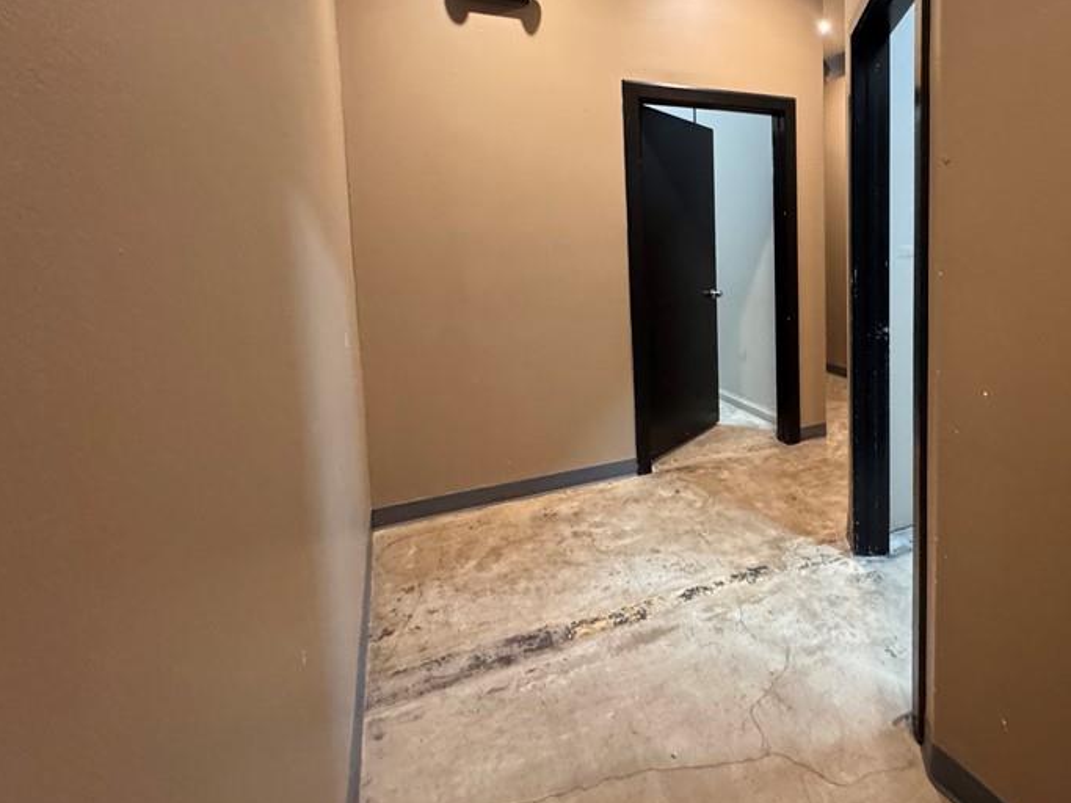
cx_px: 746
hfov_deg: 75.5
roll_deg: +0.5
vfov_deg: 62.4
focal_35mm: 21
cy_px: 295
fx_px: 650
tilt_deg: -5.4
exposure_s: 1/60
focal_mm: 2.22
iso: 1250
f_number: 2.2
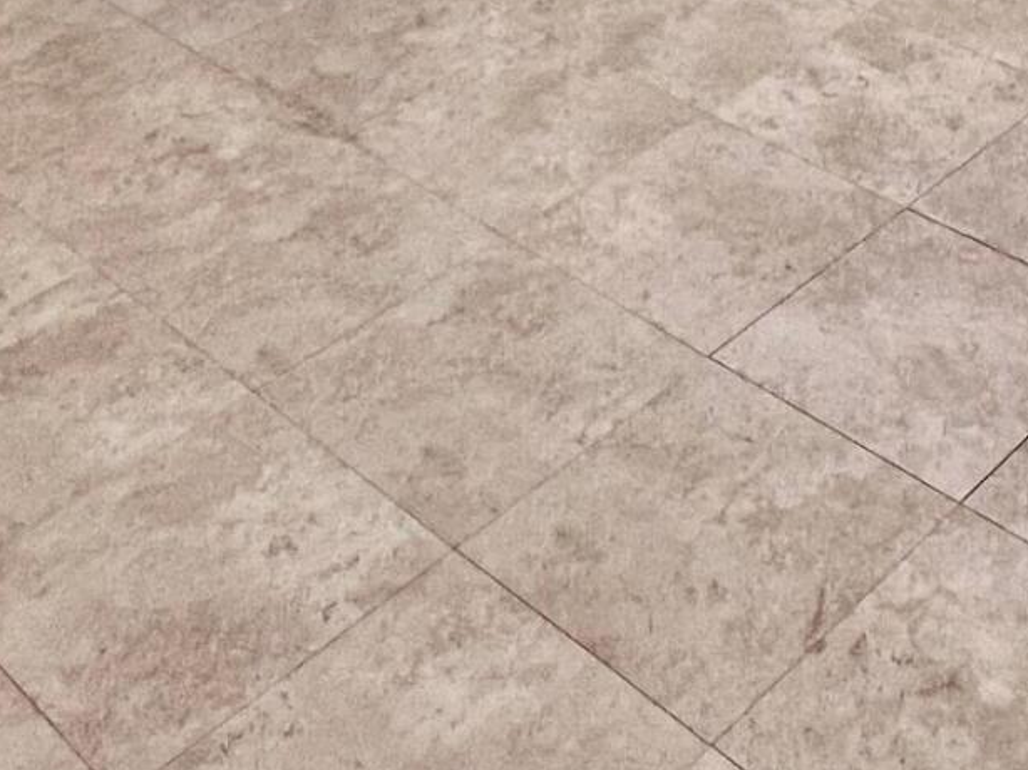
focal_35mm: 61
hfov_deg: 30.9
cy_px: -725
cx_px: 825
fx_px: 1811
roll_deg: +2.2
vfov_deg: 17.7
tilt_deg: -7.7
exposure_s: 1/99
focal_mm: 1.57
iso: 125
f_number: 1.8
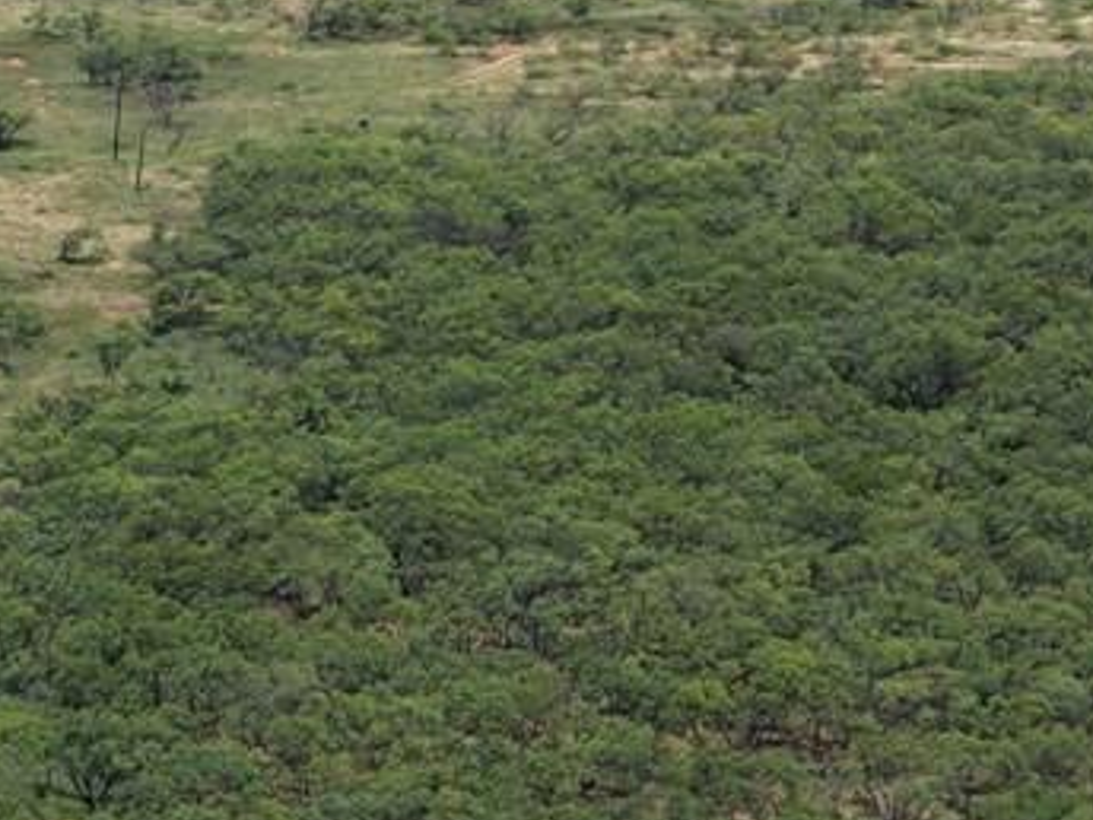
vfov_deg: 10.0
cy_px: 1329
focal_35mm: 143
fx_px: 4515
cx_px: -845
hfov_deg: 12.6
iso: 100
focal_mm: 8.67
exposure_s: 1/3000
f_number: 1.8
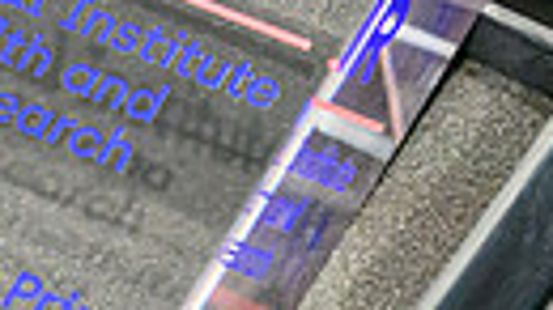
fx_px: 5863
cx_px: -140
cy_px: 214
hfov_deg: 5.4
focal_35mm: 400
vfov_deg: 3.0
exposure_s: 1/1000
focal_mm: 85
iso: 7200
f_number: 1.8
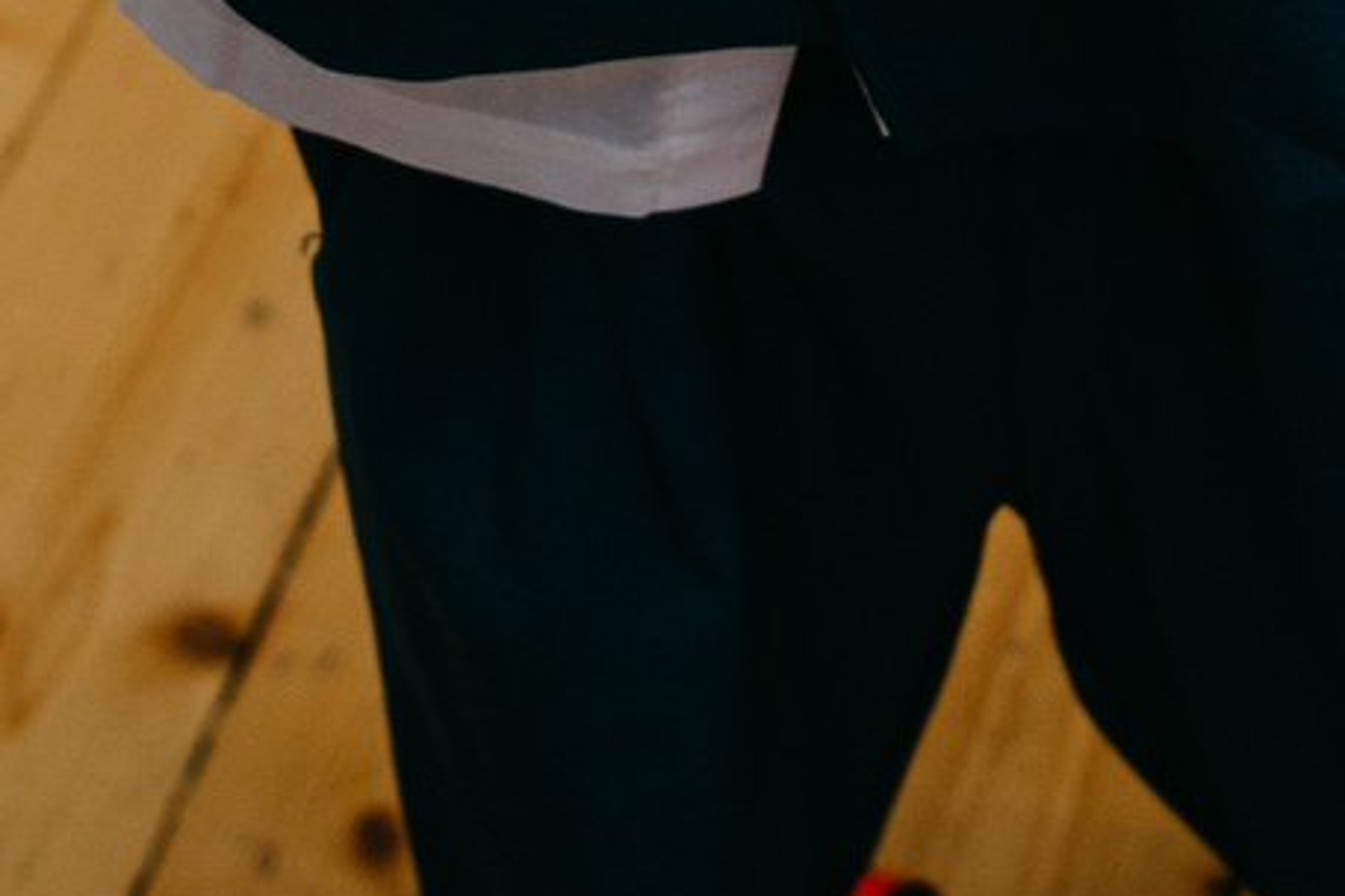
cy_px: -1357
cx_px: 1062
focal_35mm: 146
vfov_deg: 8.5
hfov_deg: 14.0
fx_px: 5454
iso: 160
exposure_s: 1/160
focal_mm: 26
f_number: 3.2
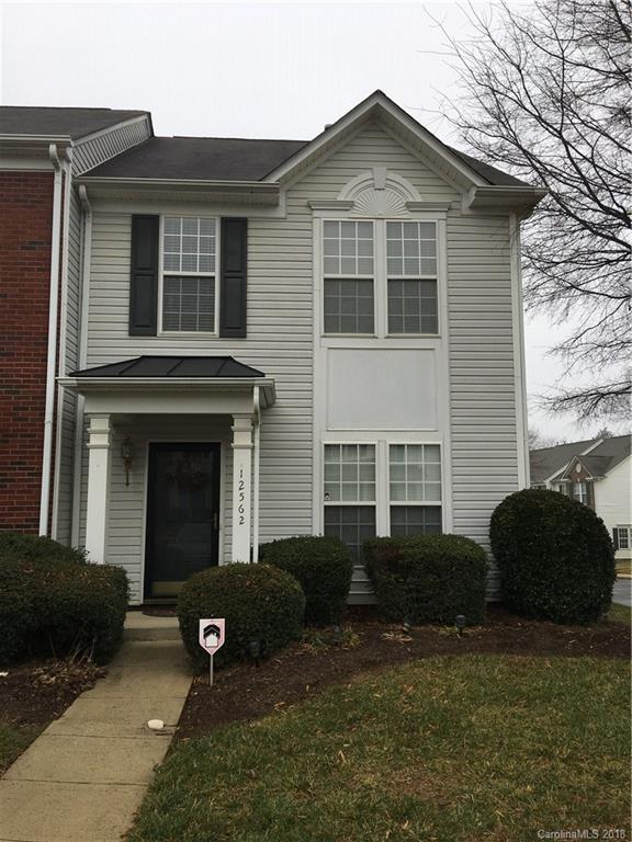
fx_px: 706
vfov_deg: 61.7
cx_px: 316
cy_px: 421
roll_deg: -0.1
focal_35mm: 29
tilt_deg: +8.2
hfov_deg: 48.2
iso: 25
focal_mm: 4.15
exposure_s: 1/530
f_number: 2.2
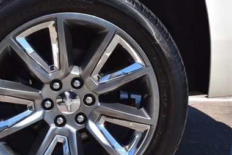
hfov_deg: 23.5
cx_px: 78
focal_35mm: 86
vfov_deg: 15.8
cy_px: 107
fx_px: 554
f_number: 11
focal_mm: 34
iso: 360
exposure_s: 1/500
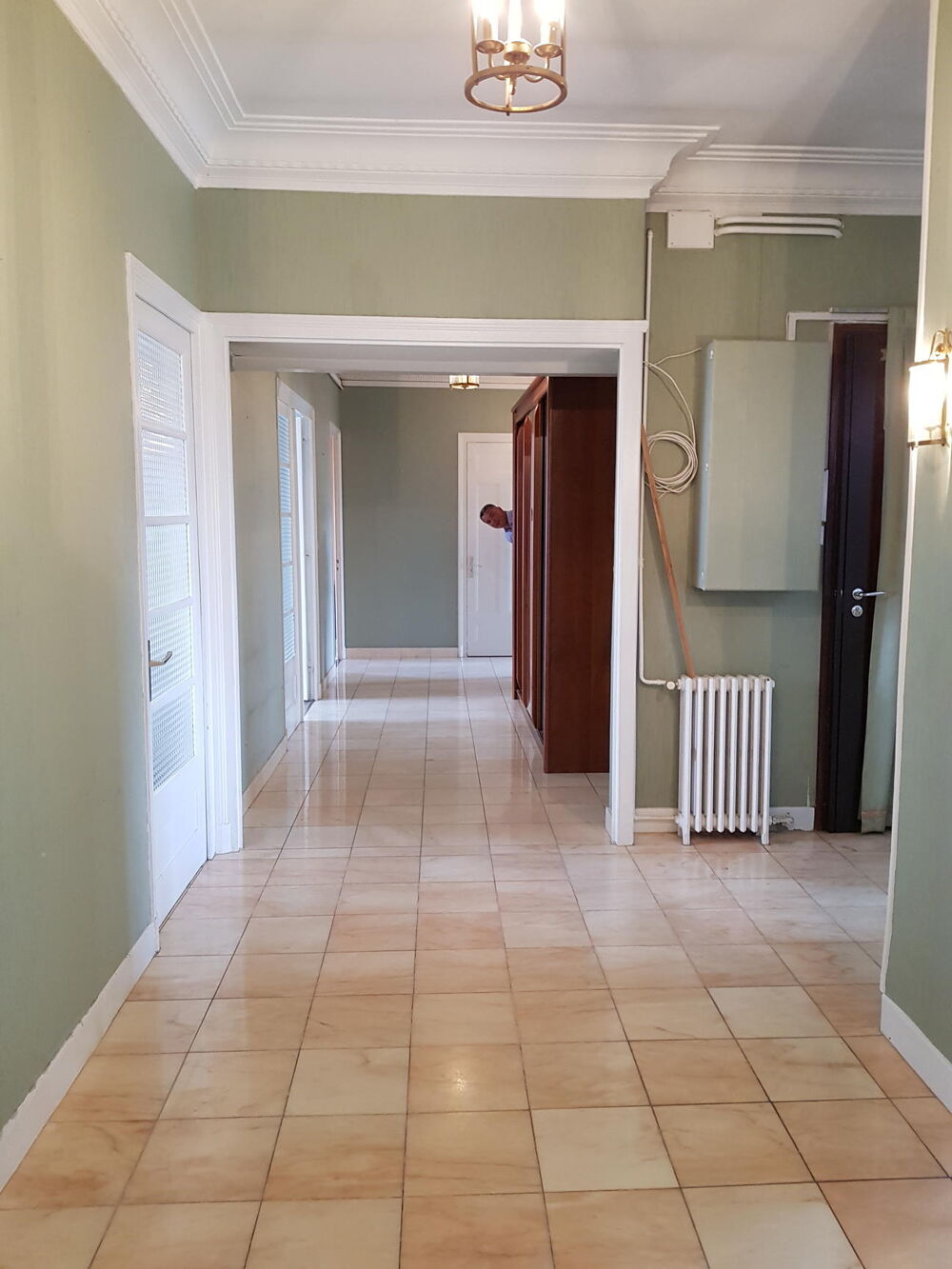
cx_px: 476
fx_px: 953
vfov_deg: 67.3
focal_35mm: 26
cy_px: 634
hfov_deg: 53.1
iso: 200
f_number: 1.7
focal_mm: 4.2
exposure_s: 1/33
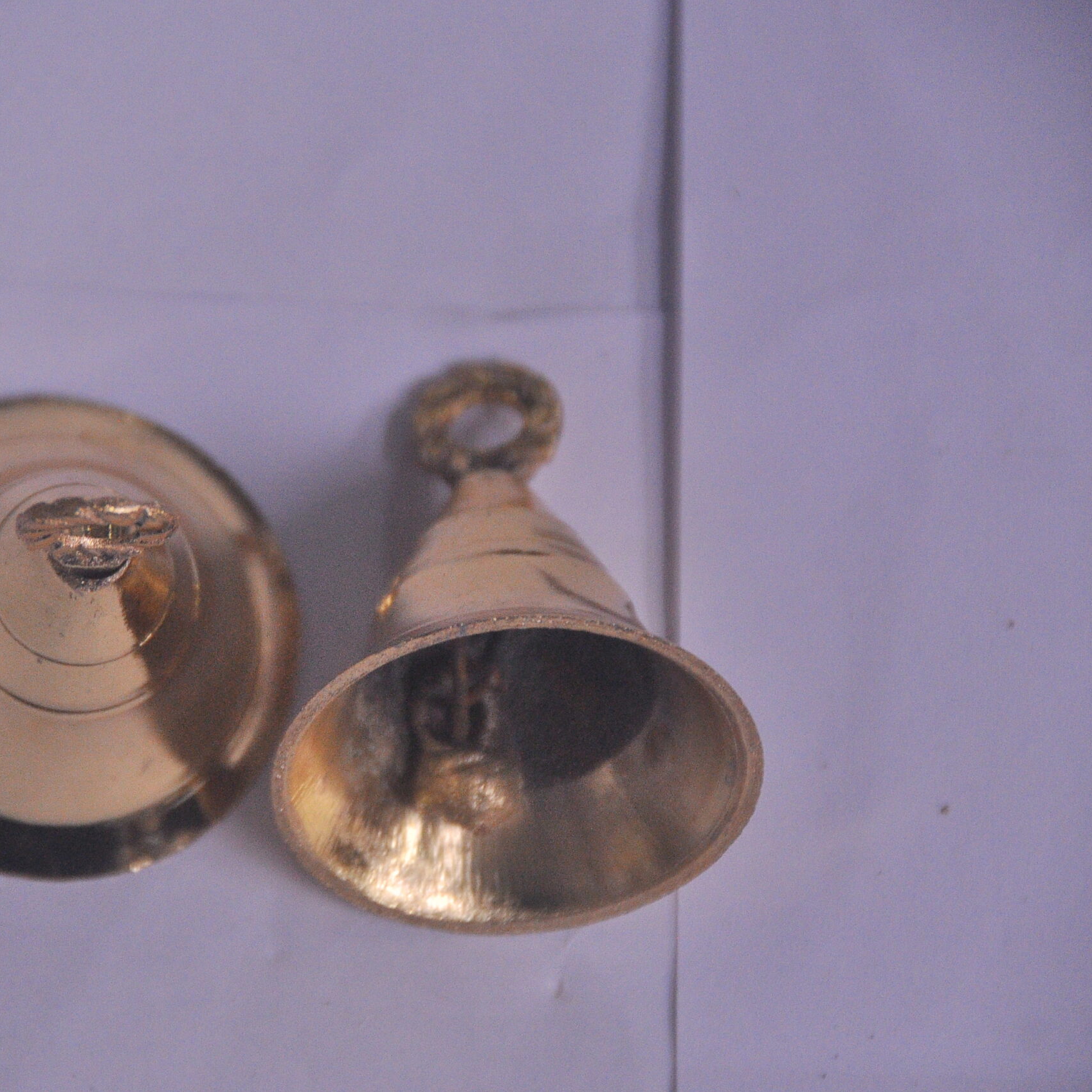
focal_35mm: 288
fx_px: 10279
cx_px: 328
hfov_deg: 6.1
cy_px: 546
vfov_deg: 6.1
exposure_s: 1/60
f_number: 5.6
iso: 1250
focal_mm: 150
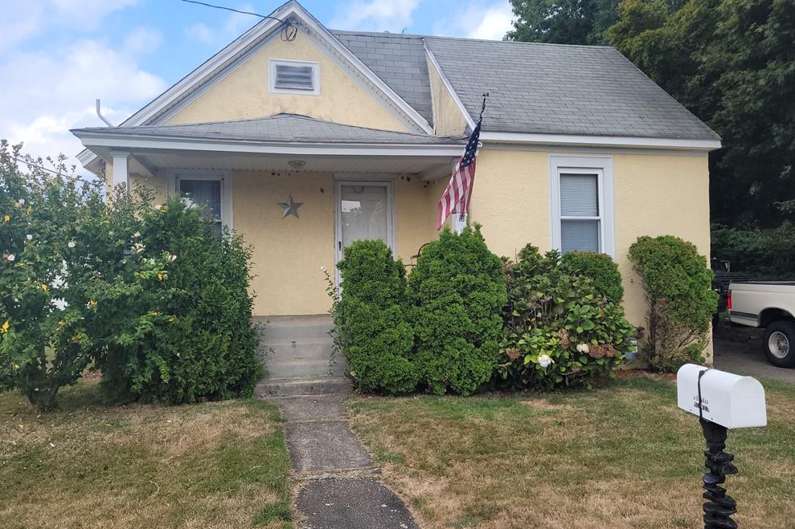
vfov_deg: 46.4
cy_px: 258
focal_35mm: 28
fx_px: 618
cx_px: 402
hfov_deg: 65.5
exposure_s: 1/1041
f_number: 1.8
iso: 40
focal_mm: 5.4
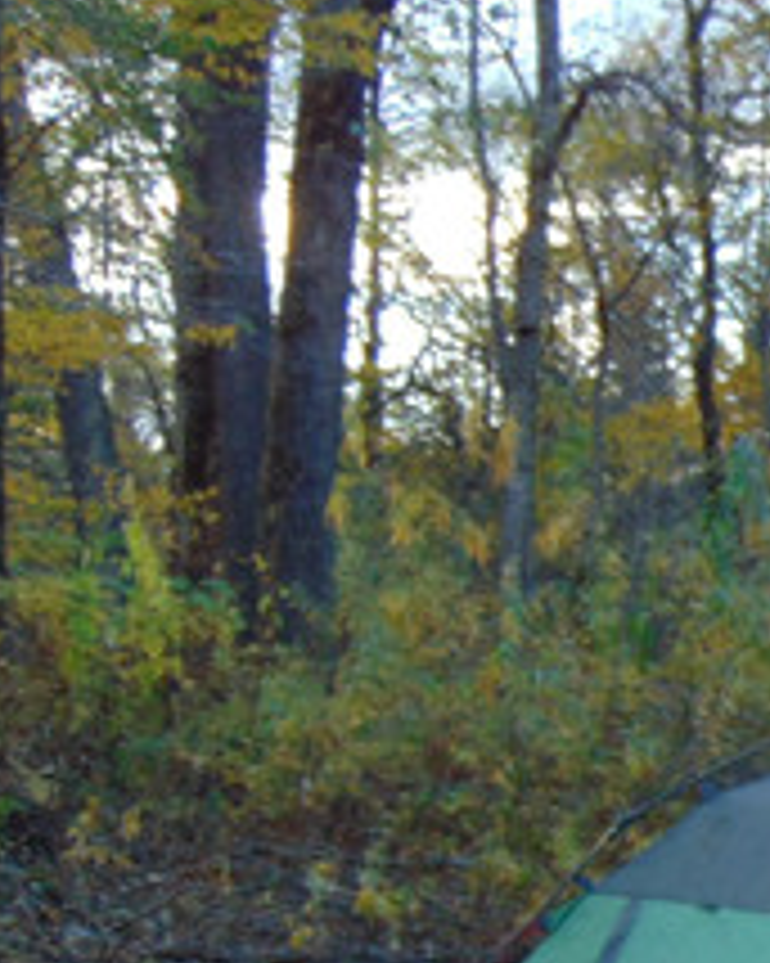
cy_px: 972
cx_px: 1423
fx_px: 3250
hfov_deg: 12.3
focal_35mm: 114
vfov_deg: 16.5
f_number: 3.3
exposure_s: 1/100
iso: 80
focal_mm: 6.9
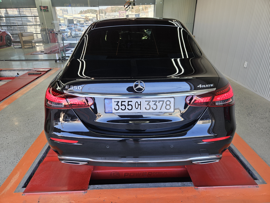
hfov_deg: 73.9
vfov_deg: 58.9
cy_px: 102
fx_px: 179
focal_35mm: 23
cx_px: 135
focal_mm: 5.4
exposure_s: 1/180
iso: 64
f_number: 1.8
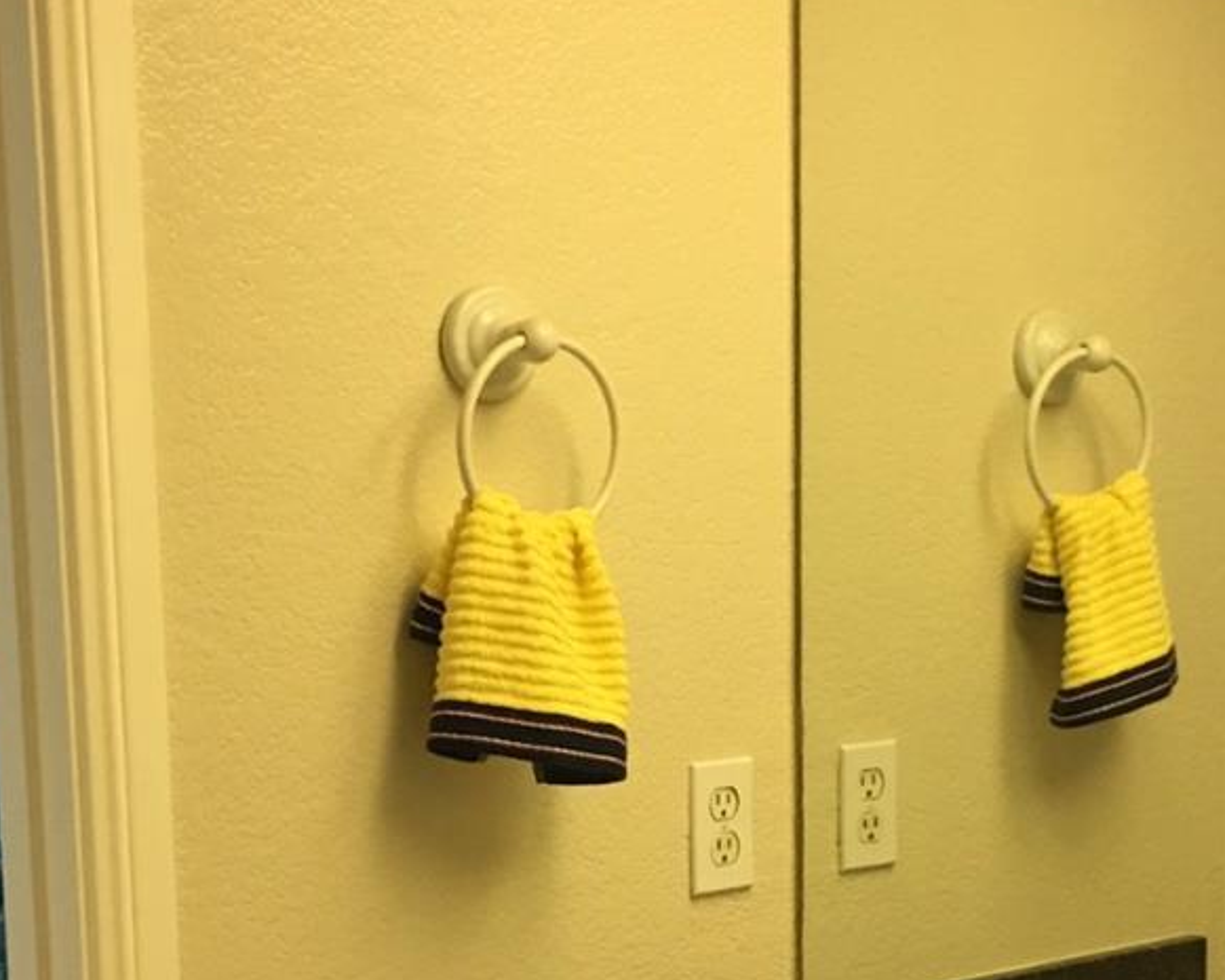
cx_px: 753
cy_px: 858
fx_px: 2647
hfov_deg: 26.0
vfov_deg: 20.6
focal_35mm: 73
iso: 64
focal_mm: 4.15
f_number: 2.2
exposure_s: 1/15
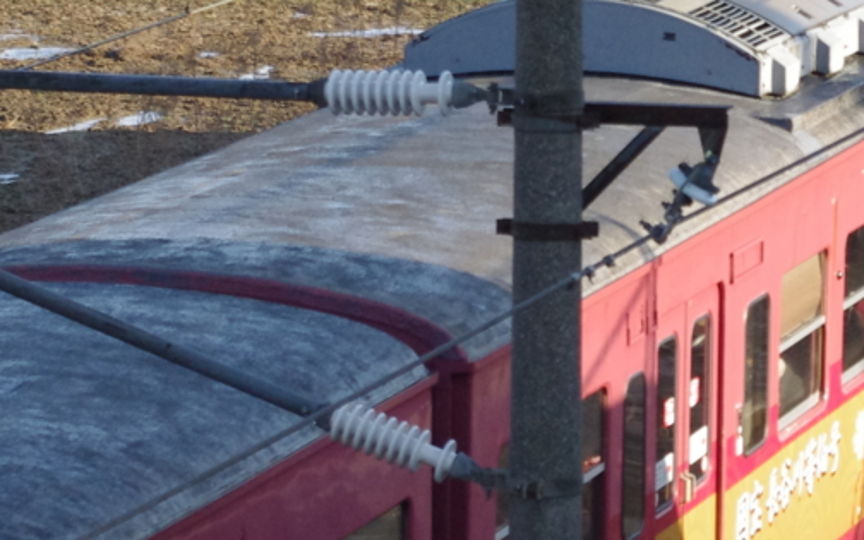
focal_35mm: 265
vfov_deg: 4.9
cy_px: 61
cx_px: 1001
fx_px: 6240
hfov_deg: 7.9
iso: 800
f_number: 8
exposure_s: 1/500
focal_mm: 55
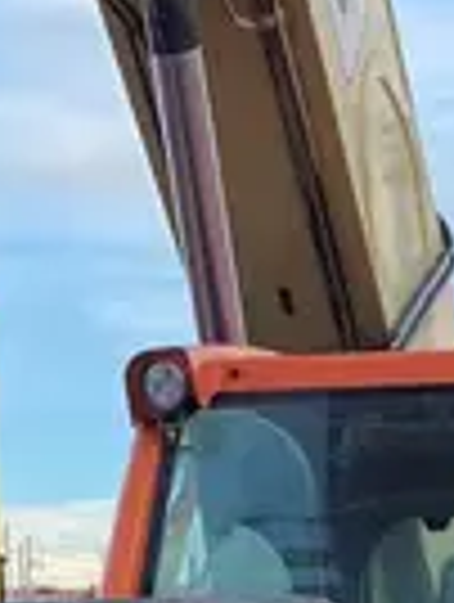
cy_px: 961
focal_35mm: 142
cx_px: 270
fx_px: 2475
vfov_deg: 13.0
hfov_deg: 10.5
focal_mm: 4.25
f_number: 1.8
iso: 32
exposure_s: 1/517
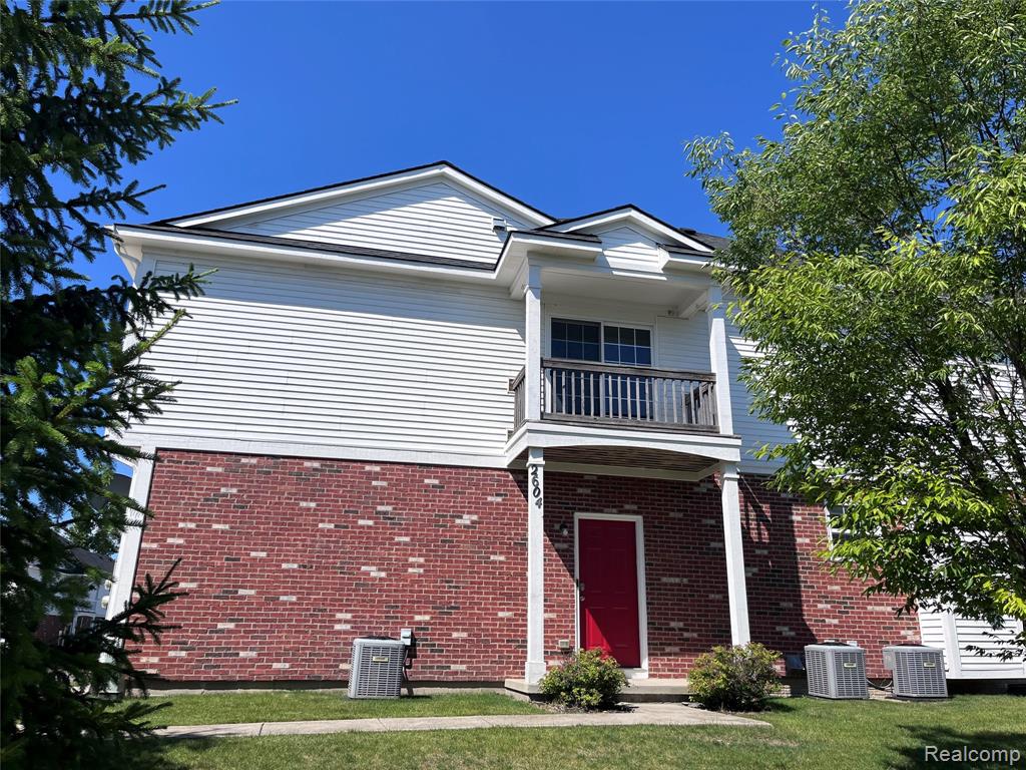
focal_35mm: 26
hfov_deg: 67.3
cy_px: 385
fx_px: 771
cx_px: 513
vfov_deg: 53.1
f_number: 1.6
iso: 50
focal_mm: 5.1
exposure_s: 1/4310
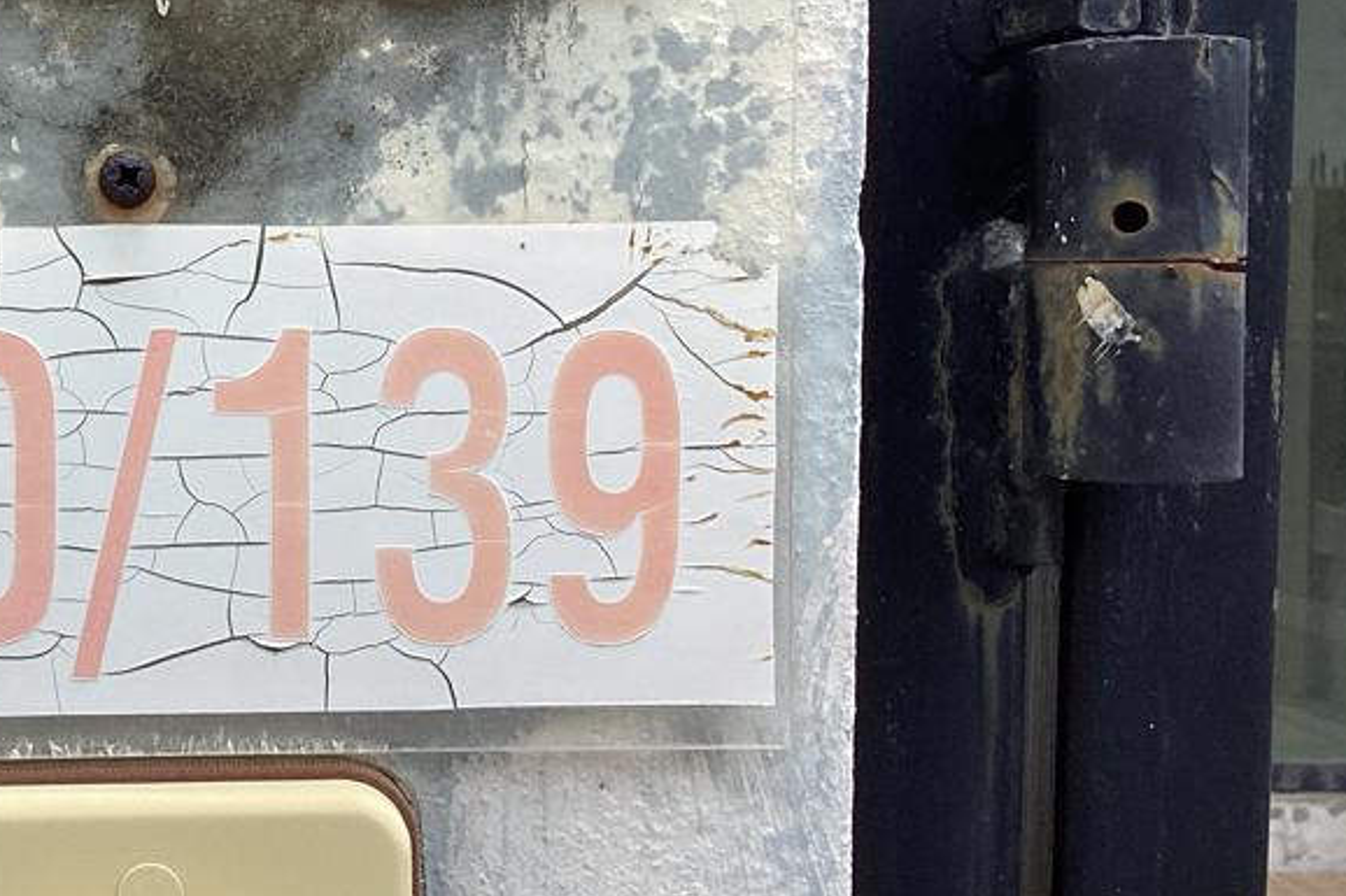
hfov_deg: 30.0
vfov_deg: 21.2
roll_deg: -0.6
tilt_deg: -5.6
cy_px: 396
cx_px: 108
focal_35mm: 64
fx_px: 2392
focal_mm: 3.3
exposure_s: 1/1274
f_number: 2.4
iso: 25
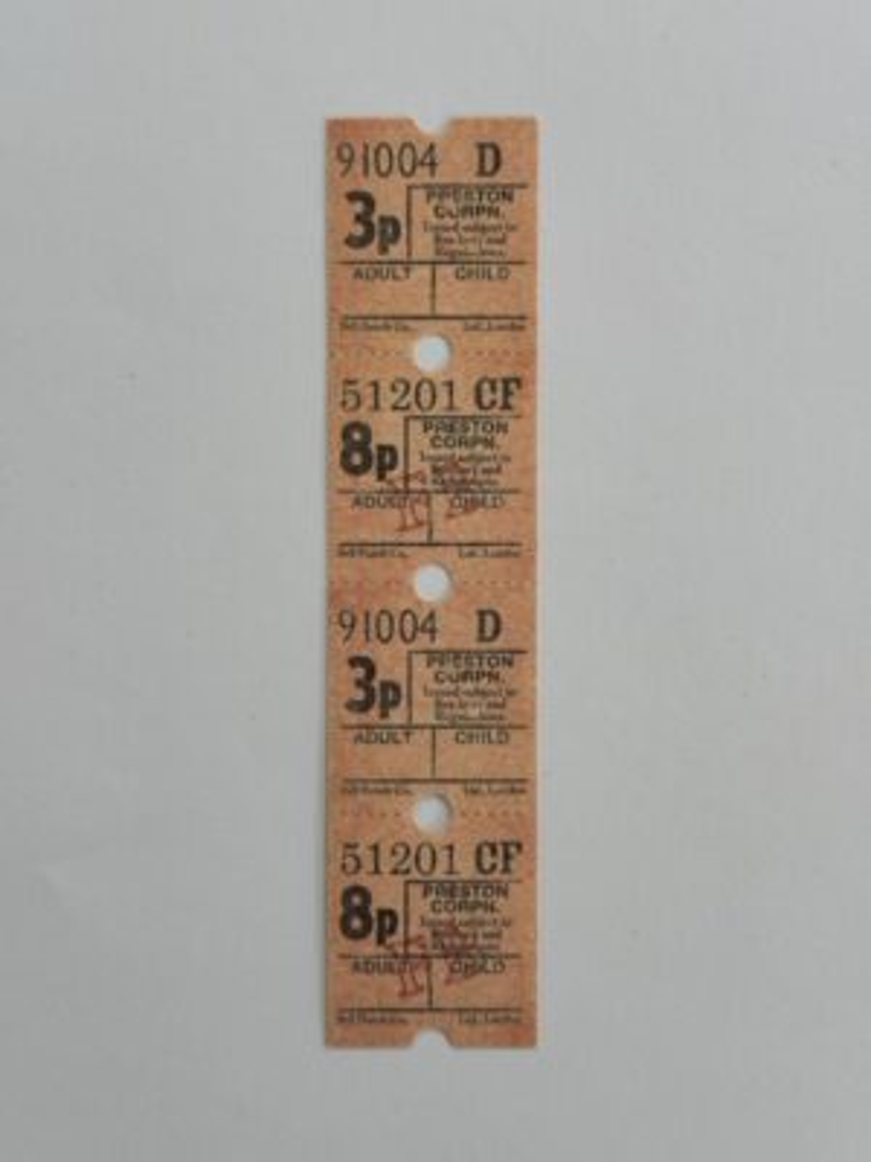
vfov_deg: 39.7
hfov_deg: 30.3
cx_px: 436
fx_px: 1610
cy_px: 581
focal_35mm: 48
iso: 64
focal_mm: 6.76
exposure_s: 1/121
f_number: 1.78
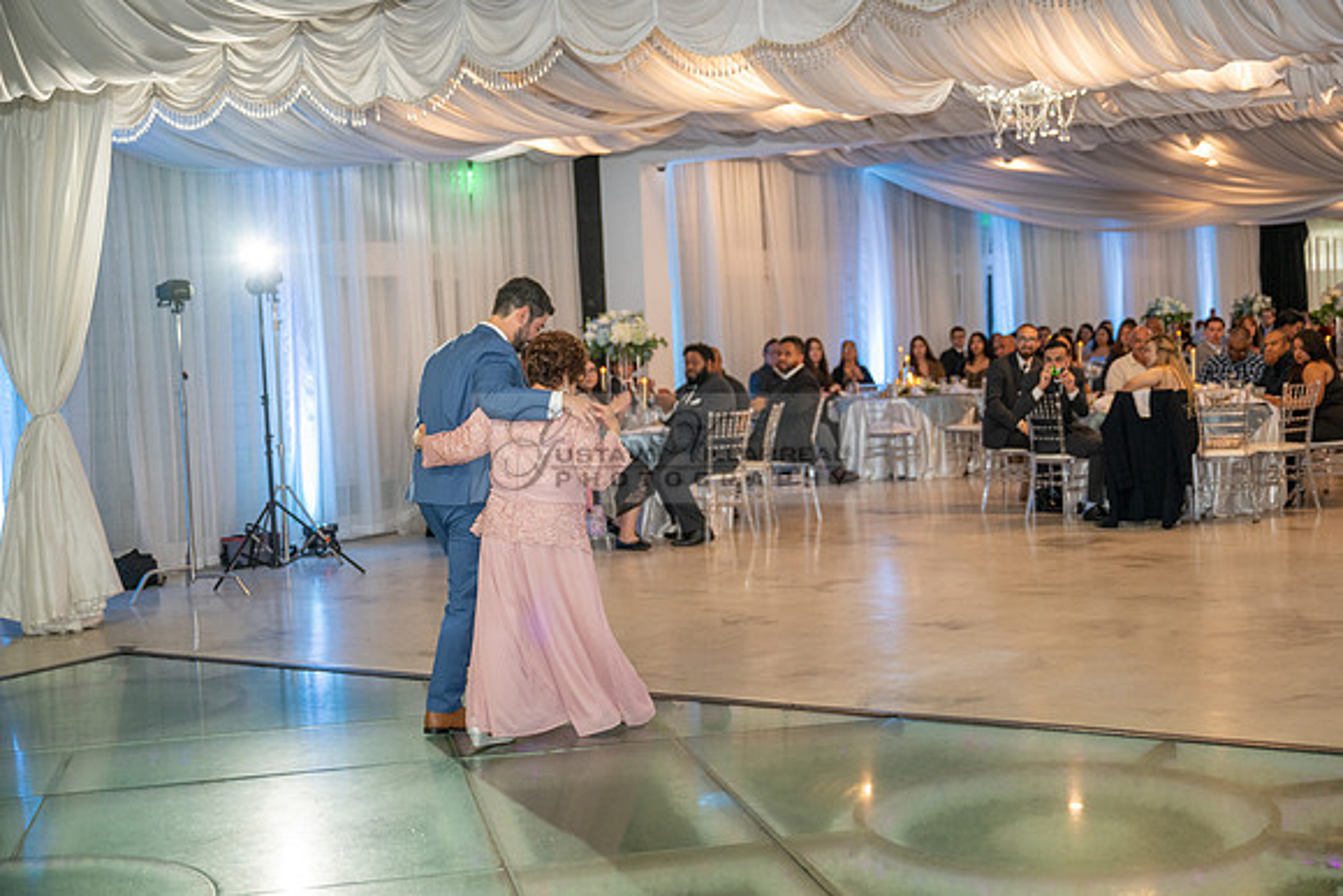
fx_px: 1791
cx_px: 672
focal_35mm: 48
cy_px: 448
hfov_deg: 41.1
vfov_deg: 28.1
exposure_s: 1/160
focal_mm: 48
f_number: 2.8
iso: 1000
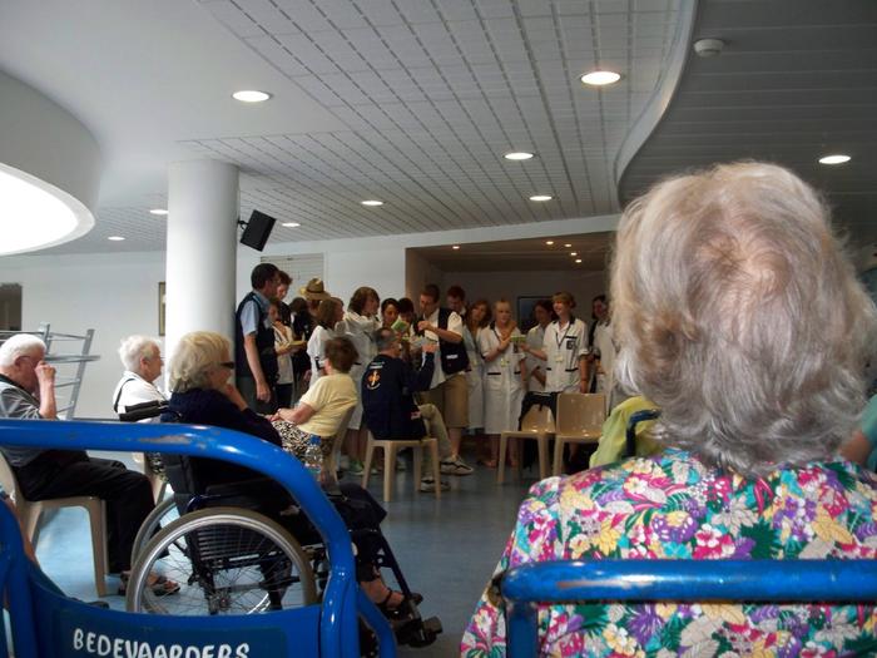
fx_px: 937
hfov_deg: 50.1
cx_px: 438
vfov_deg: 38.7
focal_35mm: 37
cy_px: 329
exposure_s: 1/30
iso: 200
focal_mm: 7.9
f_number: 3.4
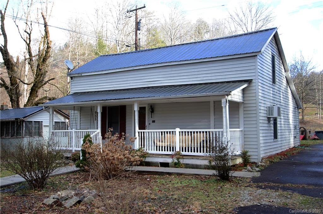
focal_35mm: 36
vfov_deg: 36.7
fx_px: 322
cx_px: 162
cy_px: 107
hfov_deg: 53.3
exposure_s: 1/80
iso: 100
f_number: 4.5
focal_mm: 24
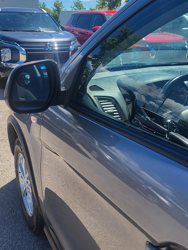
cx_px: 82
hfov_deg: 38.6
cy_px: 125
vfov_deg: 50.1
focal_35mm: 37
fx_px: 268
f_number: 1.8
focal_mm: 5.4
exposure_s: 1/1336
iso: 40
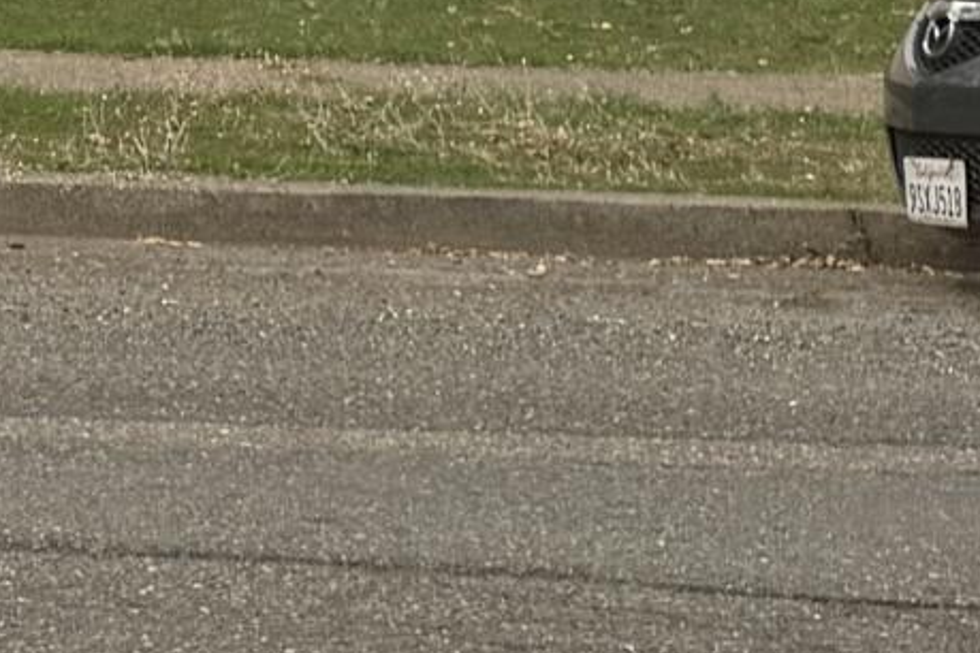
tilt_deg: +3.8
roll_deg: -1.6
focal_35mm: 163
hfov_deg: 11.4
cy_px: -687
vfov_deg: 8.0
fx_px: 4437
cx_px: -942
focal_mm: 6.76
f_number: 1.78
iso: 80
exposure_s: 1/1493
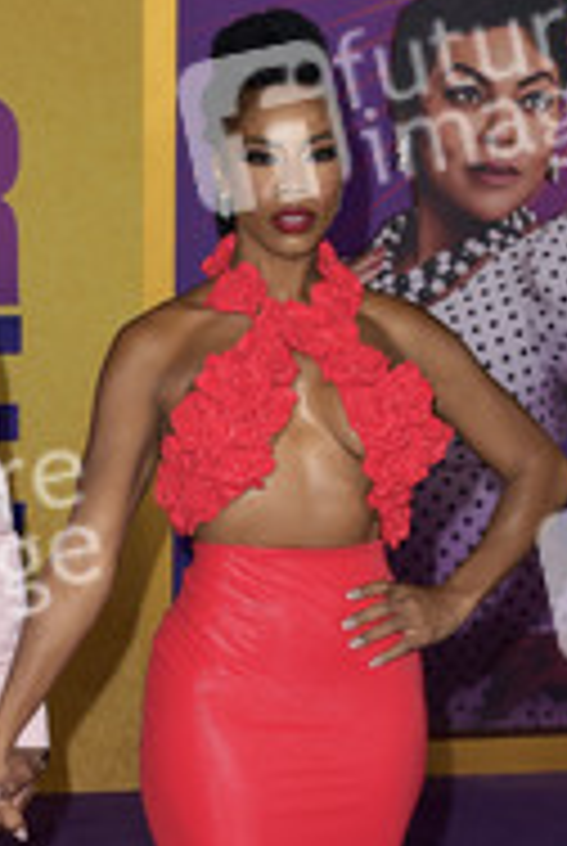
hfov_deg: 13.3
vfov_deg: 19.6
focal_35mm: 102
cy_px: 783
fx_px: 2401
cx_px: 2
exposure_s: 1/250
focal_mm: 48
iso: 320
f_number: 6.3
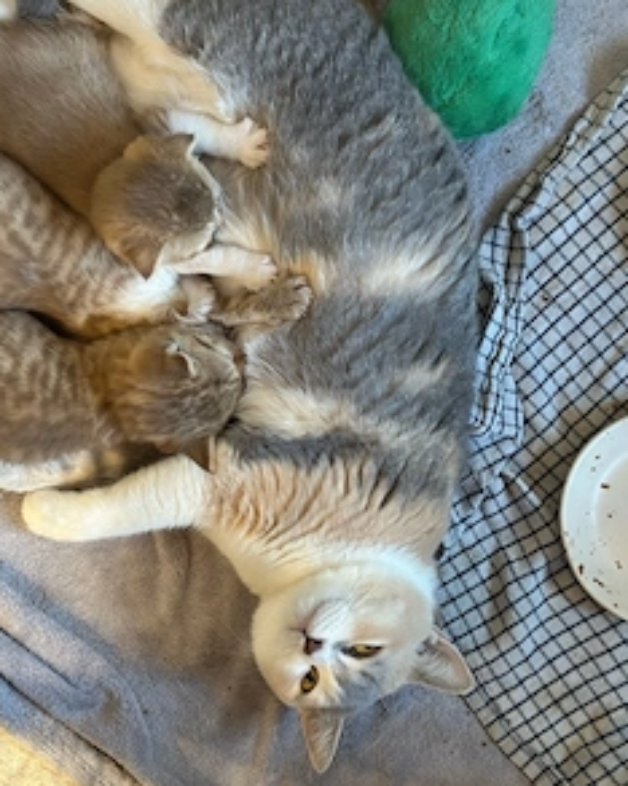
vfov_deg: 29.6
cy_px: 405
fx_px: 1488
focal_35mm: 64
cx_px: 239
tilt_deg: -86.4
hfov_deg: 23.8
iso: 250
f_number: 1.78
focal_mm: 6.86
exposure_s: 1/50
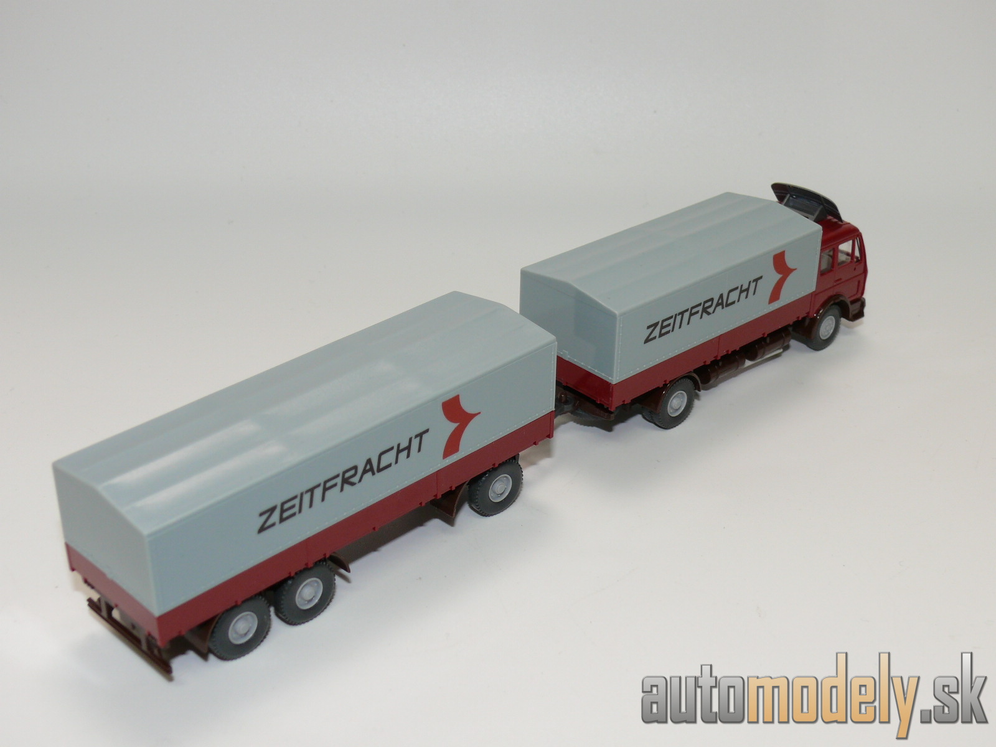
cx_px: 498
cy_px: 374
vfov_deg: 29.1
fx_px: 1439
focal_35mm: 50
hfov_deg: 38.2
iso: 100
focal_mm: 9.1
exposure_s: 1/30
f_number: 4
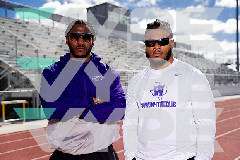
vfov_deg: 27.0
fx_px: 333
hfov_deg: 39.6
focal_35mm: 50
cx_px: 120
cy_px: 80
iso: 100
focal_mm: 50
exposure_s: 1/1250
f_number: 4
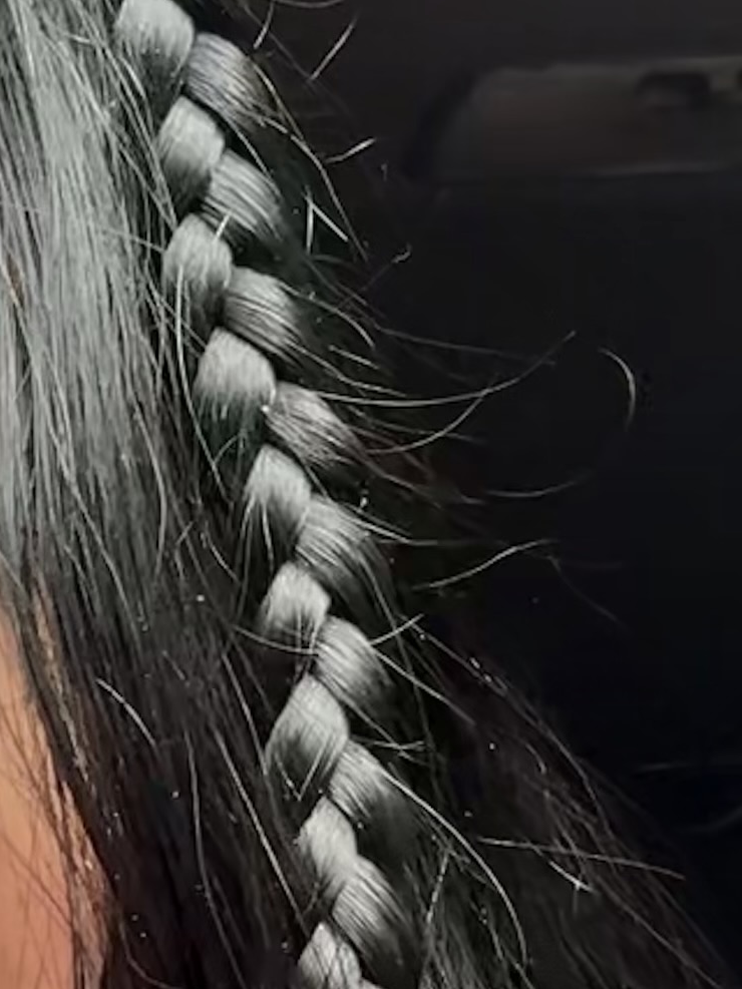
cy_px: 688
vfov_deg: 20.8
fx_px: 2687
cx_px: -590
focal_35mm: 94
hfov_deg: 14.0
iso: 64
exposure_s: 1/122
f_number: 1.9
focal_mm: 2.69
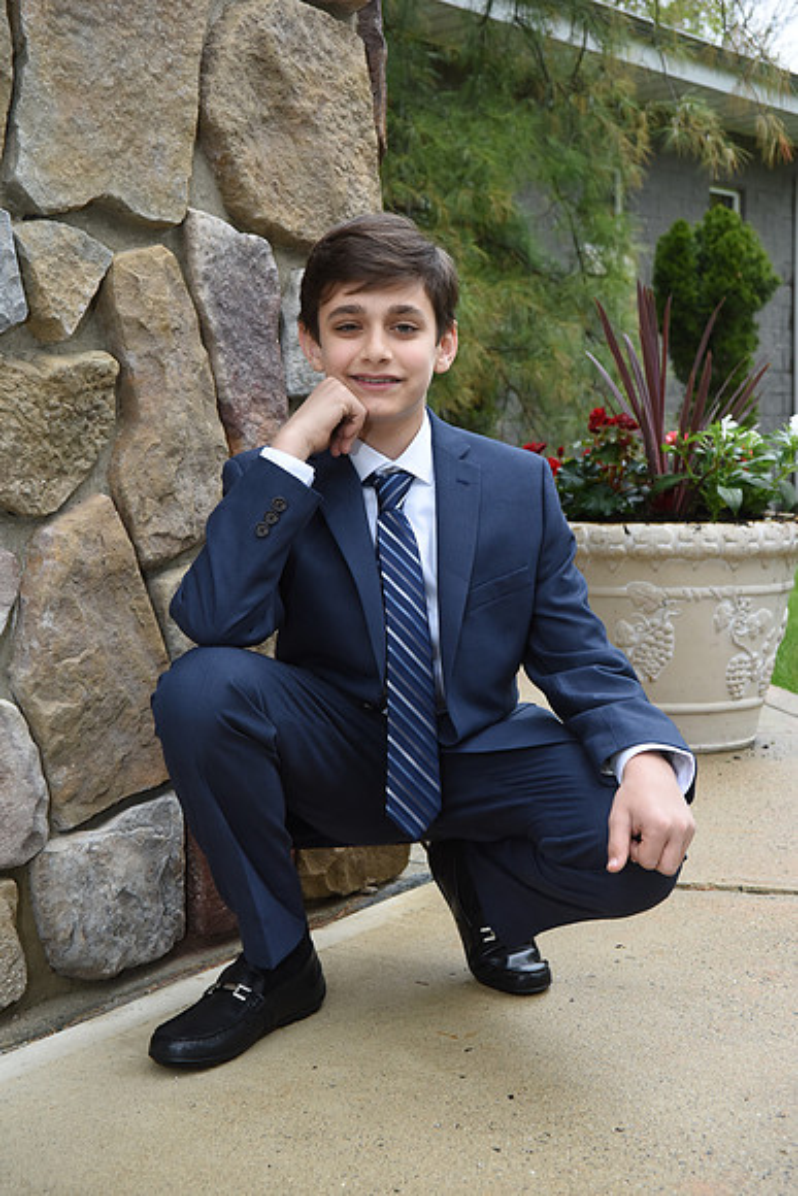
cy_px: 598
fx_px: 1595
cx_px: 399
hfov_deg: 28.1
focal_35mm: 48
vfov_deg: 41.1
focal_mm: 48
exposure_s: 1/125
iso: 1000
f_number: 8
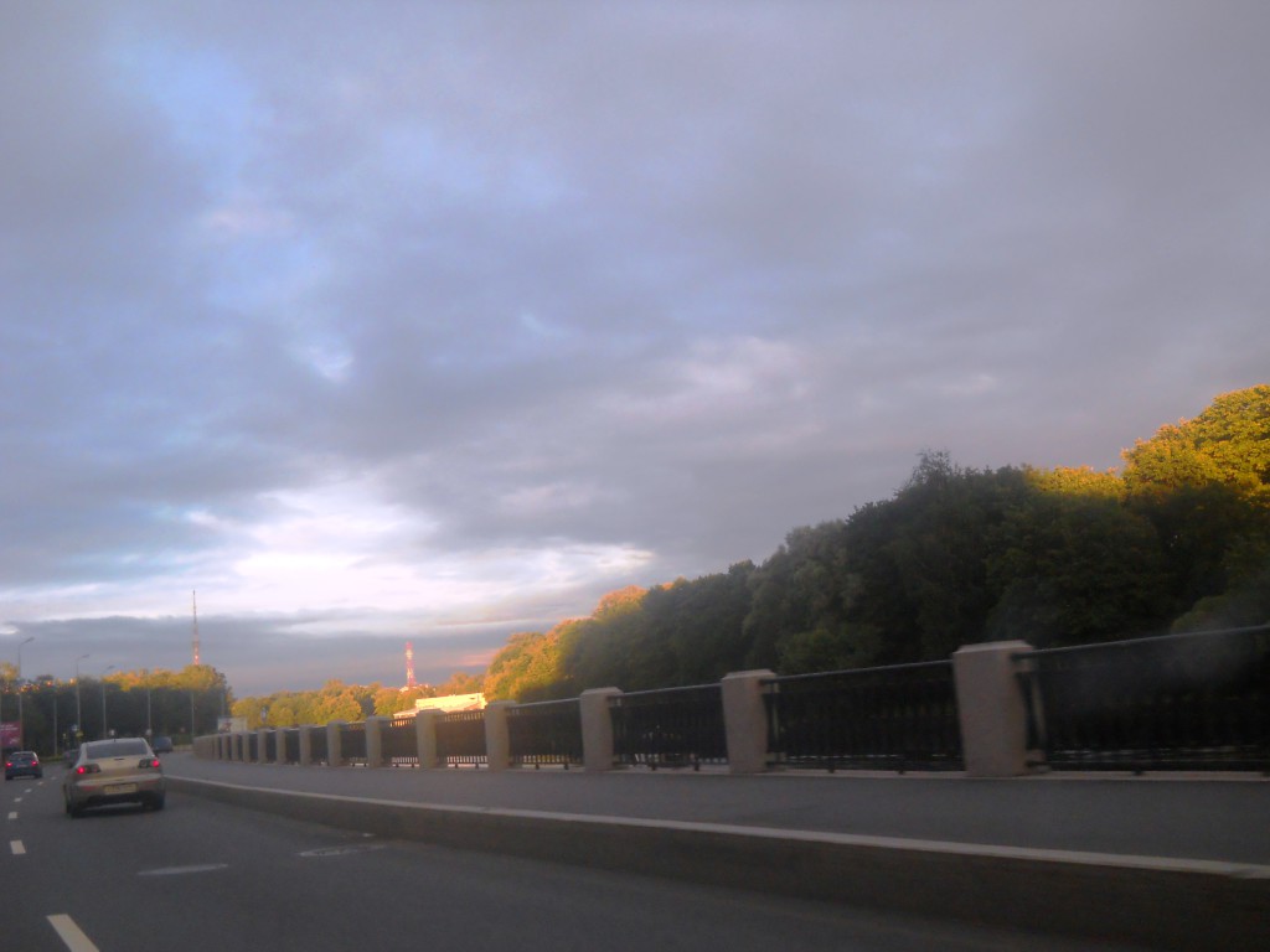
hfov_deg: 45.8
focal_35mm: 41
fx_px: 1504
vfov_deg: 35.1
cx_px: 635
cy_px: 476
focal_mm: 6.72
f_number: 3.1
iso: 200
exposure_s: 1/250
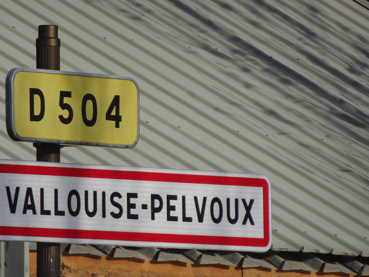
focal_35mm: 657
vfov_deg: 2.3
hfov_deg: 3.0
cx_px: 171
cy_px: 167
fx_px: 7003
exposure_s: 1/400
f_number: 6.3
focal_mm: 92.59
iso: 80
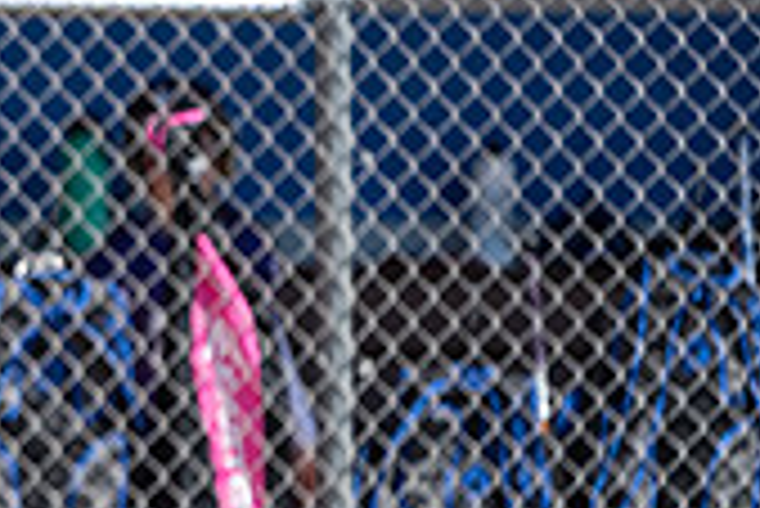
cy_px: 326
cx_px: -540
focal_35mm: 685
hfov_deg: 3.0
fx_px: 14473
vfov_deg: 2.0
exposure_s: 1/2000
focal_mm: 200
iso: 200
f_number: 3.2
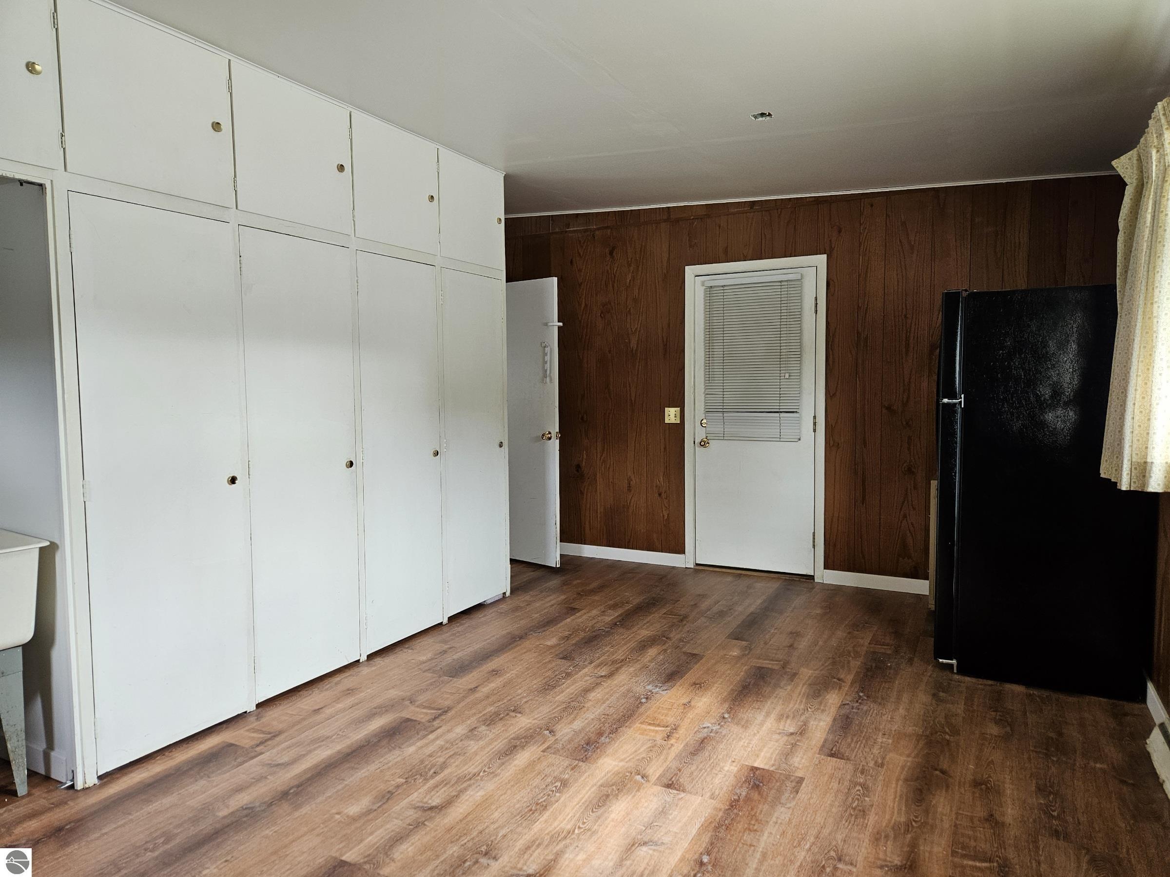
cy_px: 438
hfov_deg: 73.9
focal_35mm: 23
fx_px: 777
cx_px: 585
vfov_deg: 58.9
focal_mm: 5.4
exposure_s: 1/120
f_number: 1.8
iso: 160
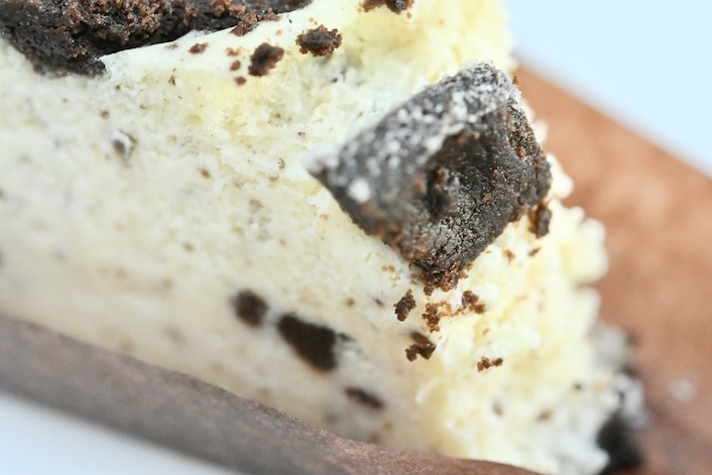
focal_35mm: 85
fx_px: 1681
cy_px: 143
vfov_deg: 16.0
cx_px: 357
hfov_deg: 23.9
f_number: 5.6
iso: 6400
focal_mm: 60
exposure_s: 1/250
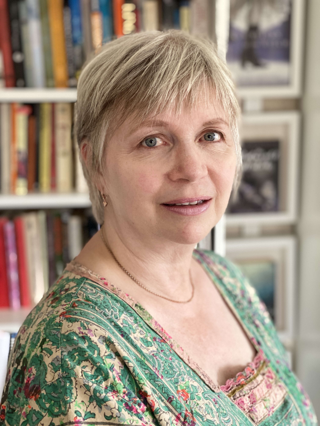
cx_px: 160
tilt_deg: -10.2
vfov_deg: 36.8
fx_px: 641
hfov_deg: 28.0
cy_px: 213
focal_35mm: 52
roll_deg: +0.5
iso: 250
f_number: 2
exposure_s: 1/63
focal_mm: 6
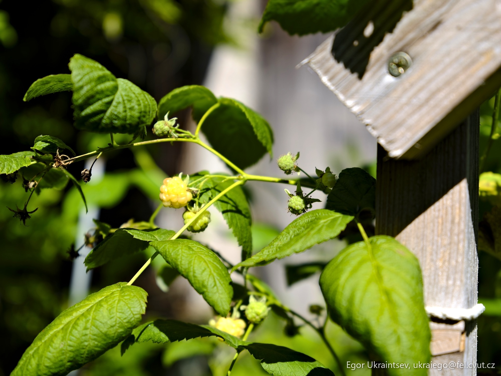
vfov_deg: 26.6
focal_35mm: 55
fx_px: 796
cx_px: 250
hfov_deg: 34.9
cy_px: 188
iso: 100
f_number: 5.6
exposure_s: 1/280
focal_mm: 70
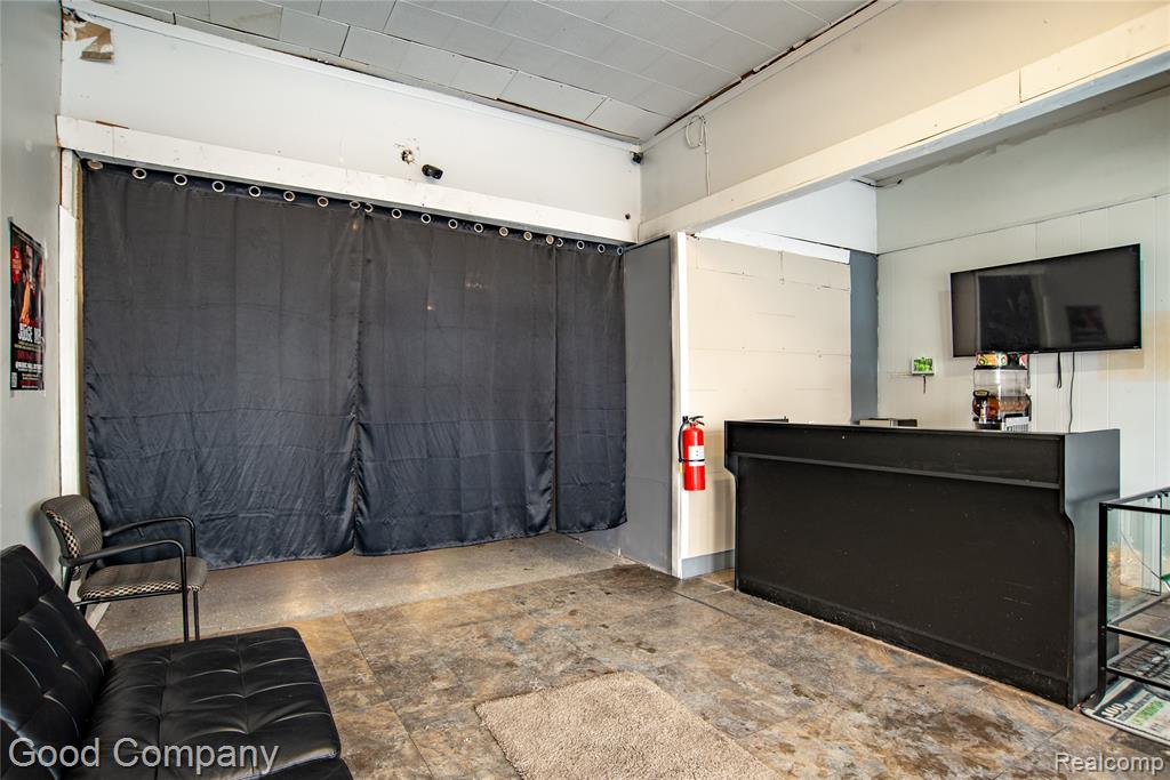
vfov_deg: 67.4
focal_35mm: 18
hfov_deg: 90.0
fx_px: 585
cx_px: 585
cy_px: 390
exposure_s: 1/15
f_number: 8
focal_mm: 18
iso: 200
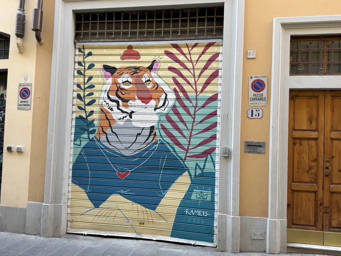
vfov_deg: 46.8
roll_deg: -2.3
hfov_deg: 60.0
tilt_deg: +2.4
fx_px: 296
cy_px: 128
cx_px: 170
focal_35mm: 30
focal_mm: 6.76
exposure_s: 1/110
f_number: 1.78
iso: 100
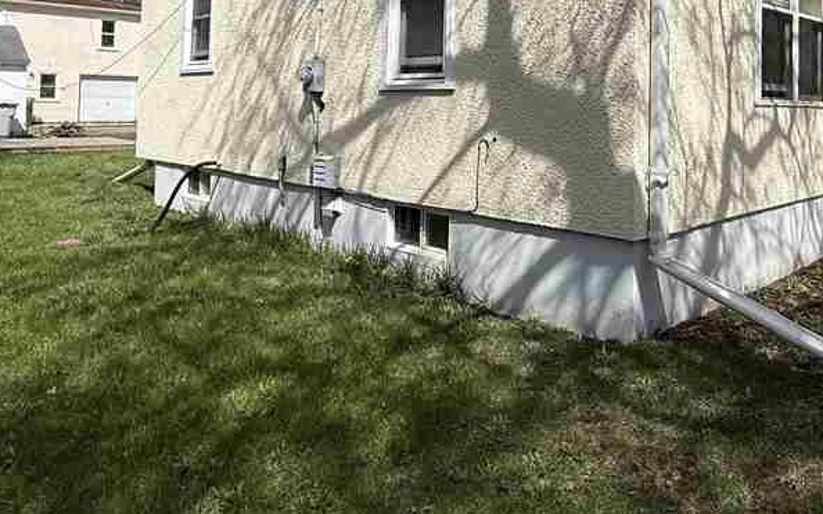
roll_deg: -1.3
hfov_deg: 58.4
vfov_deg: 37.4
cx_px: 545
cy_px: 76
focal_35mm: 32
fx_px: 718
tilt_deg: +2.8
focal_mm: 2.22
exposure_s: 1/3125
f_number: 2.2
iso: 50
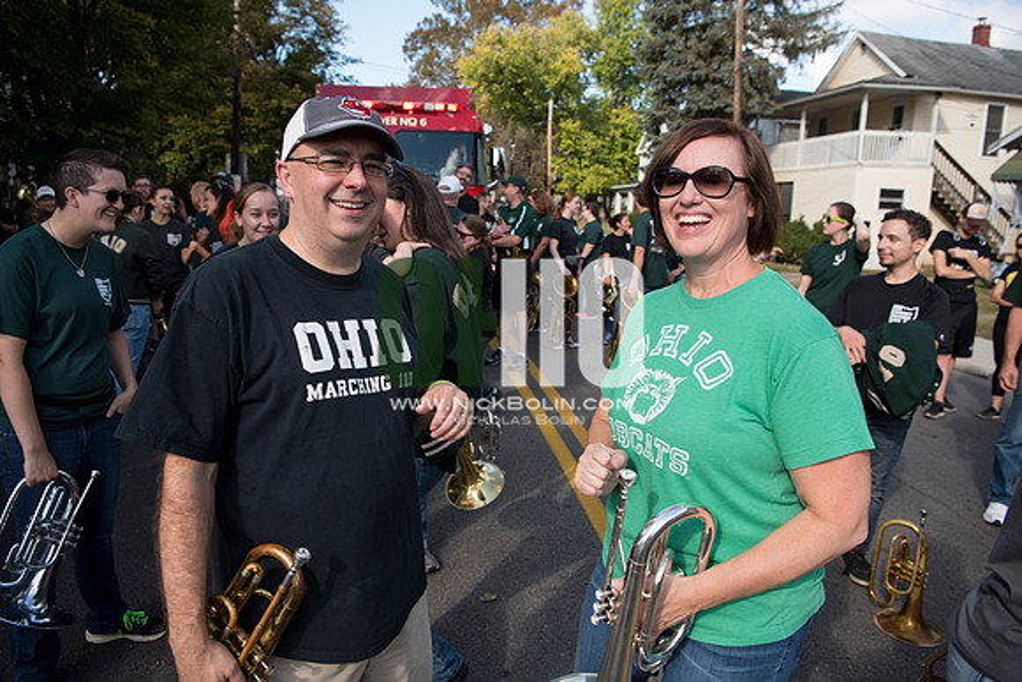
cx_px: 511
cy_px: 341
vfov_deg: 53.2
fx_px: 681
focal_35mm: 24
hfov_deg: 73.7
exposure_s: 1/640
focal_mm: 24
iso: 250
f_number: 4.5
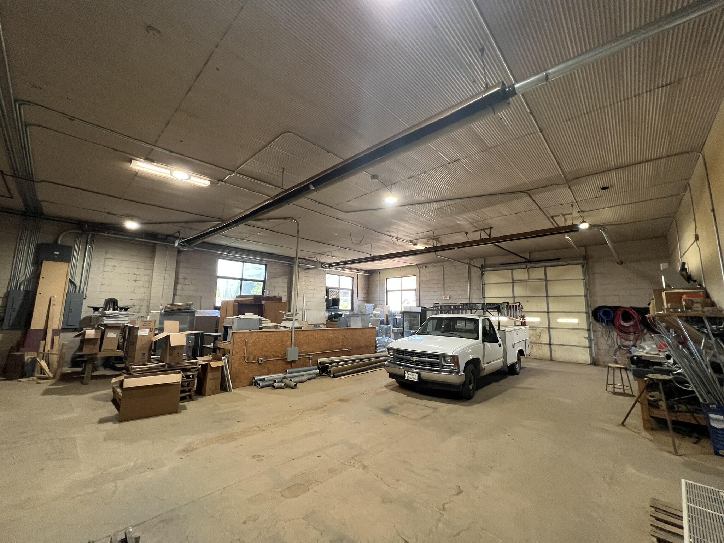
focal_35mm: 13
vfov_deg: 89.9
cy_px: 272
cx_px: 362
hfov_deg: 106.2
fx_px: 272
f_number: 1.8
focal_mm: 1.57
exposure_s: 1/120
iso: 200
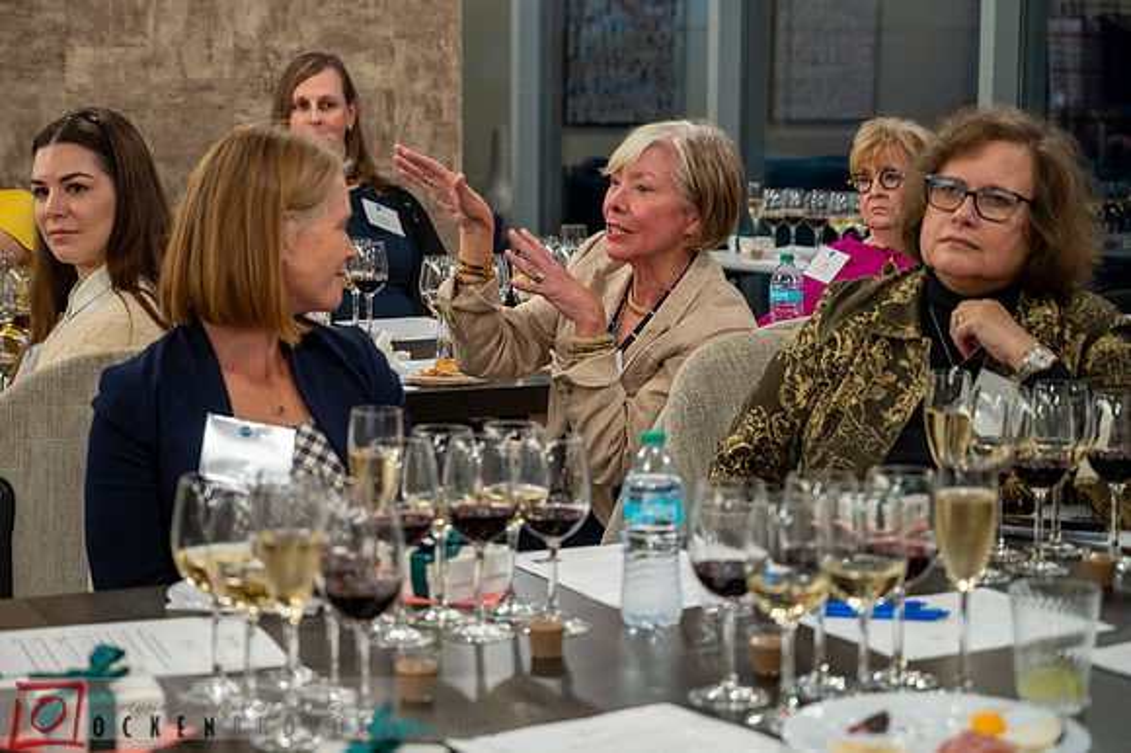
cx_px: 550
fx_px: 2258
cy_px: 387
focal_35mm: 72
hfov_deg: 28.1
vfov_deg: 18.9
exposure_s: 1/80
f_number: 4
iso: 2000
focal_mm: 70
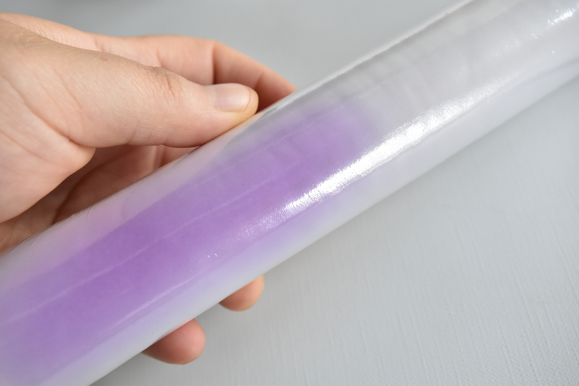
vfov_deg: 38.4
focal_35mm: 34
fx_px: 555
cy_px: 193
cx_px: 290
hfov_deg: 55.1
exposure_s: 1/250
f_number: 5.6
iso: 1600
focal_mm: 23
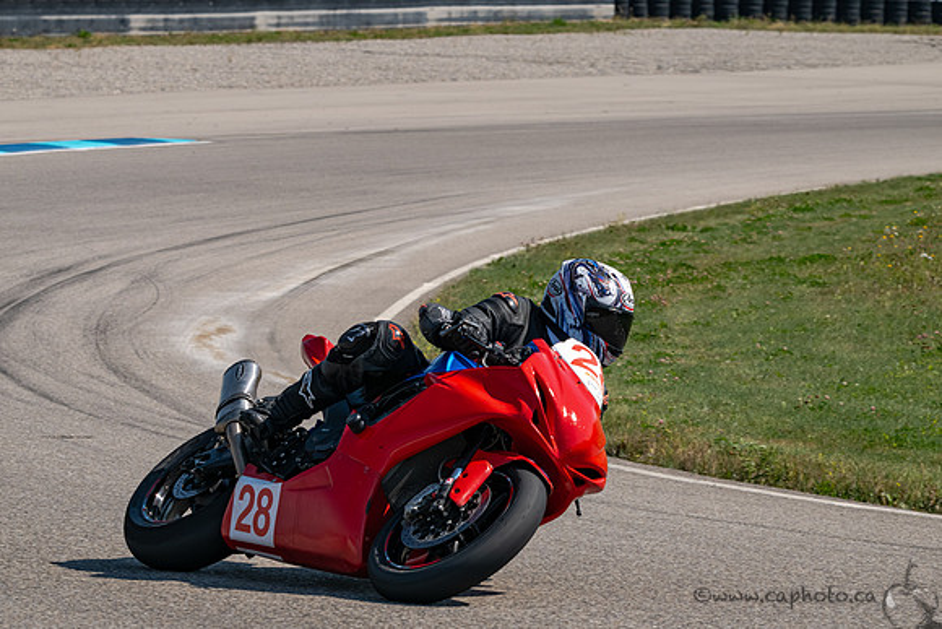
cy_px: 312
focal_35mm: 228
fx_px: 5979
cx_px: 382
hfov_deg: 9.0
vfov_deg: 6.0
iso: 500
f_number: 11
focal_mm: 180
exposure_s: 1/1250
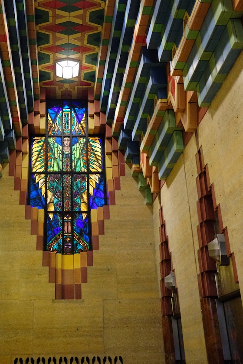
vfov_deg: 38.9
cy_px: 107
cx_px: 75
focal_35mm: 50
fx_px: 506
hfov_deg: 26.8
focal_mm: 23
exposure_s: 1/60
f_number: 2
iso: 2500
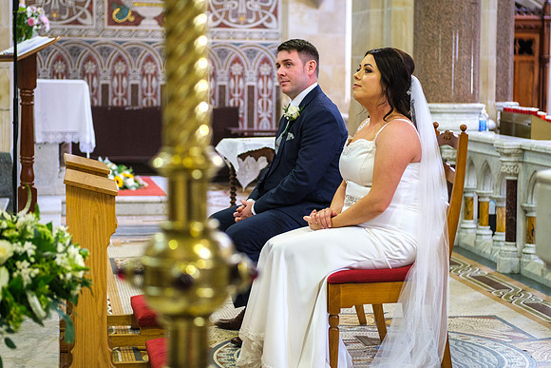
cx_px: 285
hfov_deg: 24.2
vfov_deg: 16.3
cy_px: 163
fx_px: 1287
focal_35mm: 84
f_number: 2.2
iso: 1600
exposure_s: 1/160
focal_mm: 50
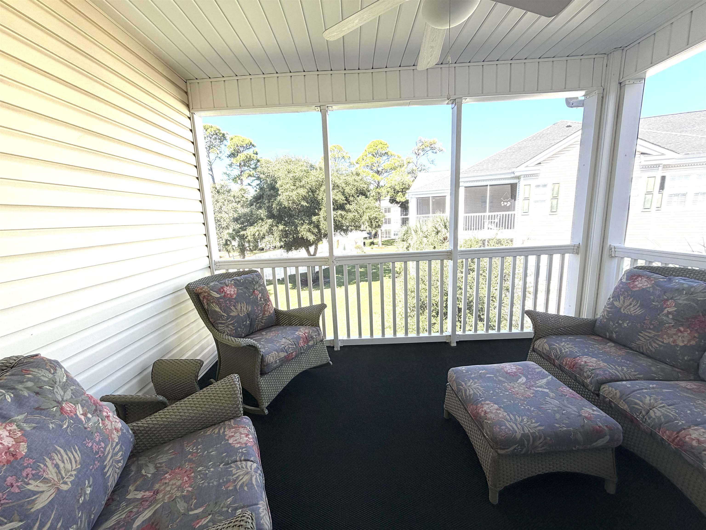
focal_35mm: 14
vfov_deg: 85.7
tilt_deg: -9.5
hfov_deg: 102.1
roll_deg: +2.5
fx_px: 286
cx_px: 353
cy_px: 265
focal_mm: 2.22
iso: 64
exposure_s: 1/502
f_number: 2.2
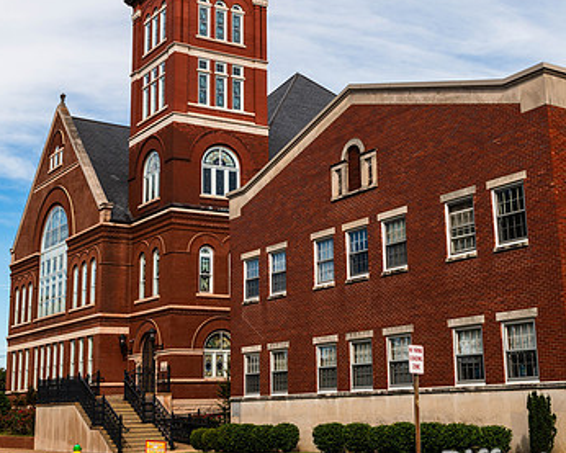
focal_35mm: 55
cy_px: 176
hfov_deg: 34.1
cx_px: 308
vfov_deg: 27.5
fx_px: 922
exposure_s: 1/250
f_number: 9
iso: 100
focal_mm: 35
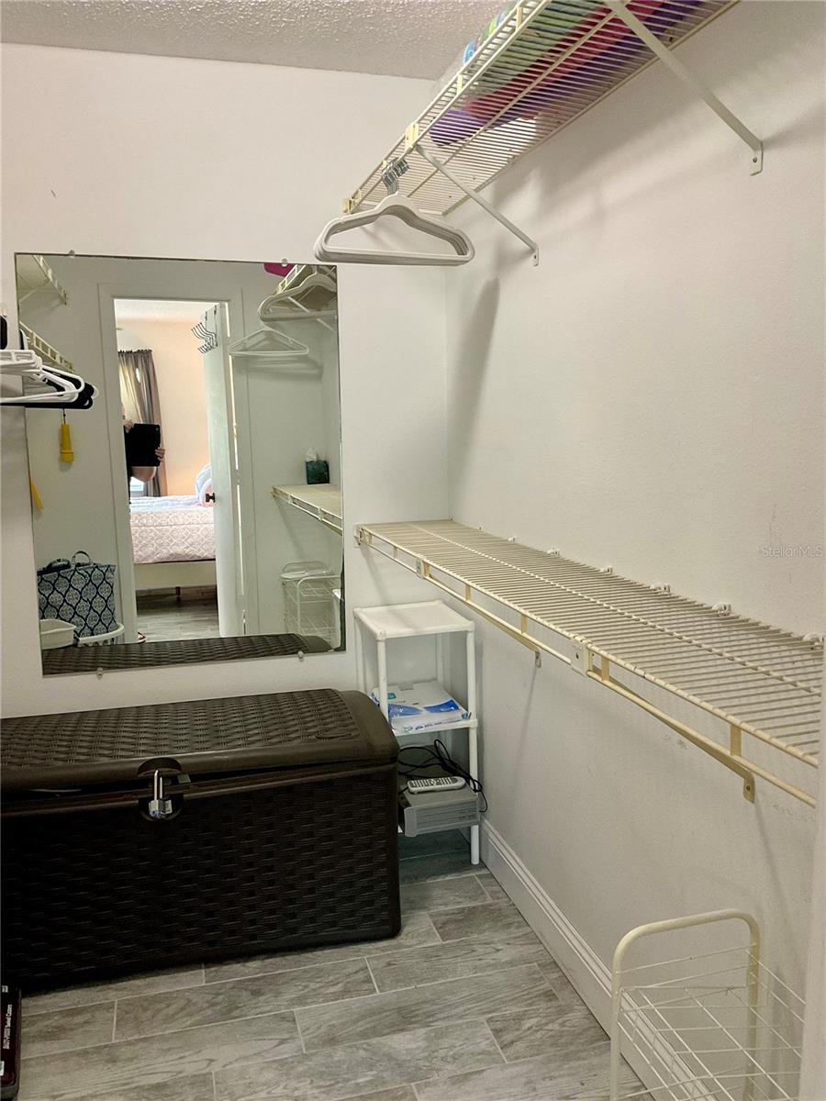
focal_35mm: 29
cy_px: 550
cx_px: 413
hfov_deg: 48.2
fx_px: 923
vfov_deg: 61.7
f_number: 1.8
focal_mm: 3
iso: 160
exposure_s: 1/60
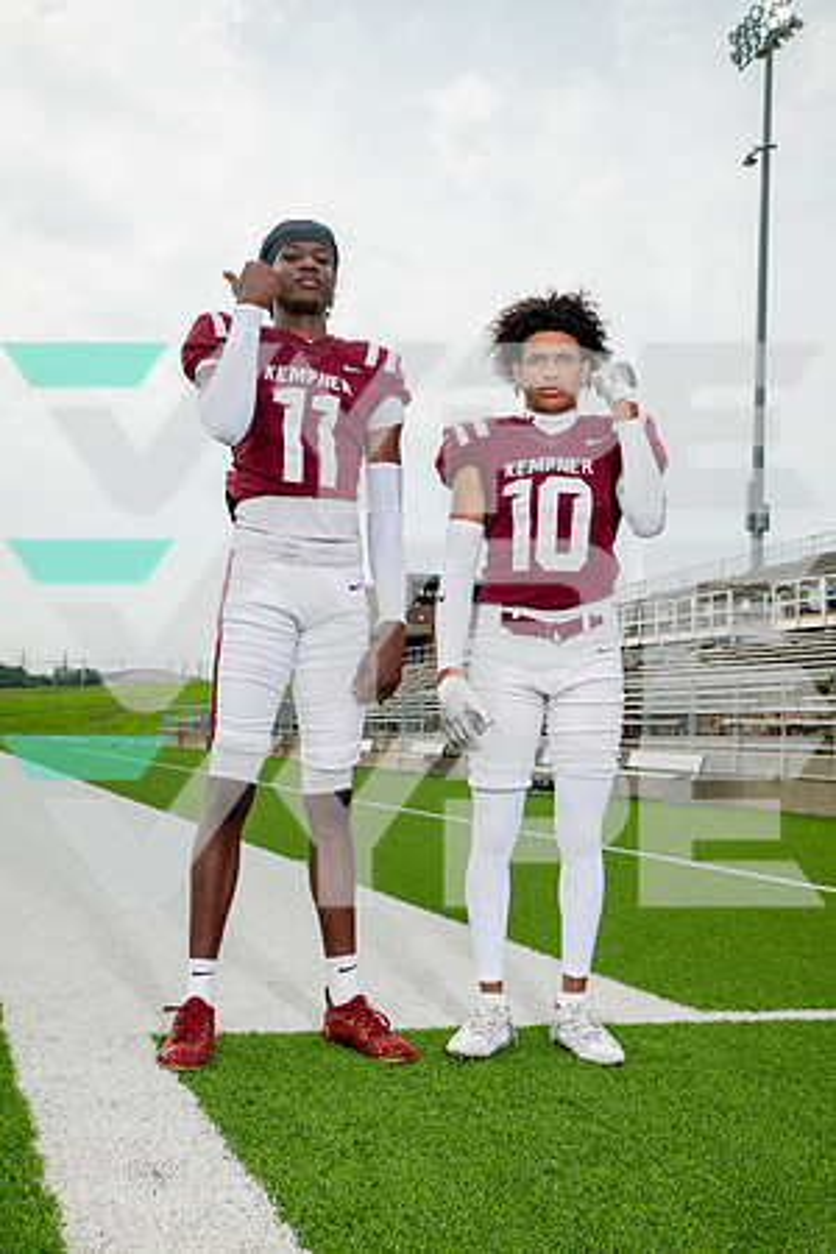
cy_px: 627
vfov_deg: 46.4
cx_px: 418
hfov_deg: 31.9
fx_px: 1463
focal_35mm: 42
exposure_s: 1/320
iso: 125
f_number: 7.1
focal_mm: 42
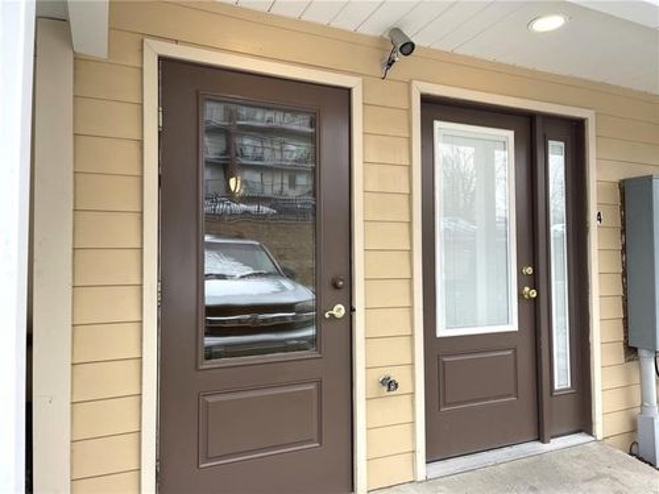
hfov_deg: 67.3
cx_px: 330
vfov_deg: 53.1
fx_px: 495
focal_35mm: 26
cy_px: 247
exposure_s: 1/121
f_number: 1.6
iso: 32
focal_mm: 5.1
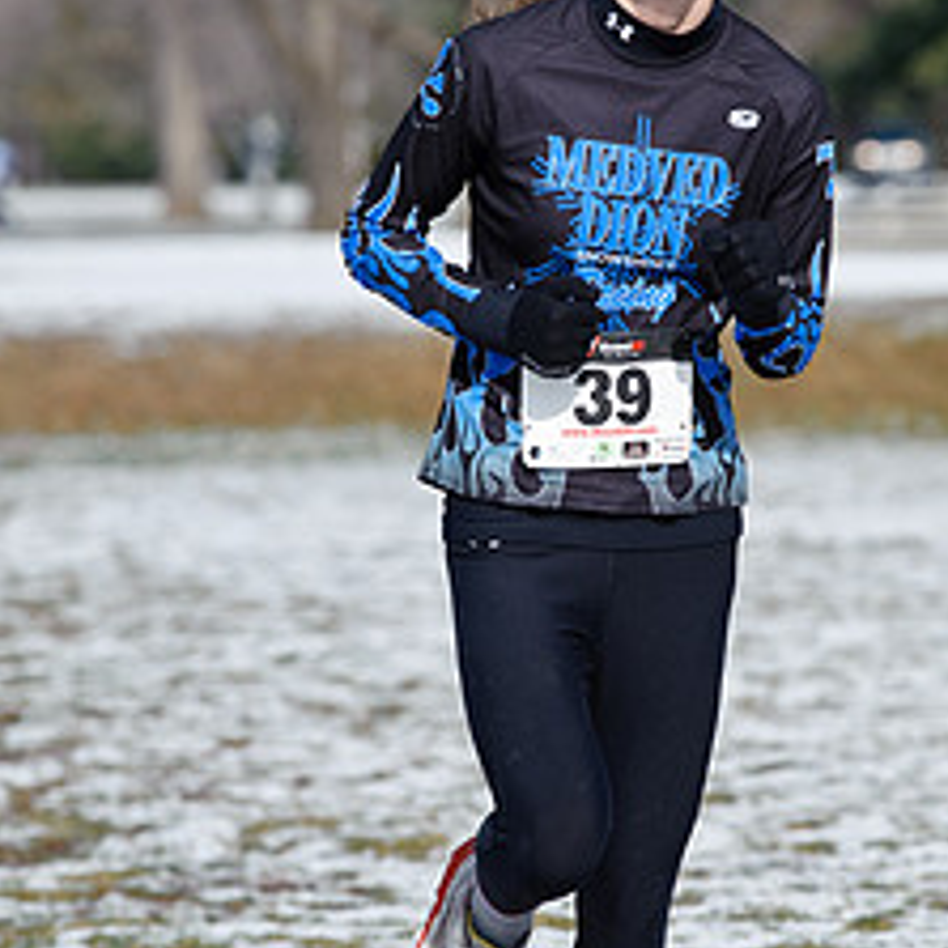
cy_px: 429
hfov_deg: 5.1
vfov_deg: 5.1
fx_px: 10627
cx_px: 597
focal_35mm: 343
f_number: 6.3
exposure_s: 1/1000
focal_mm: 200
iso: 200
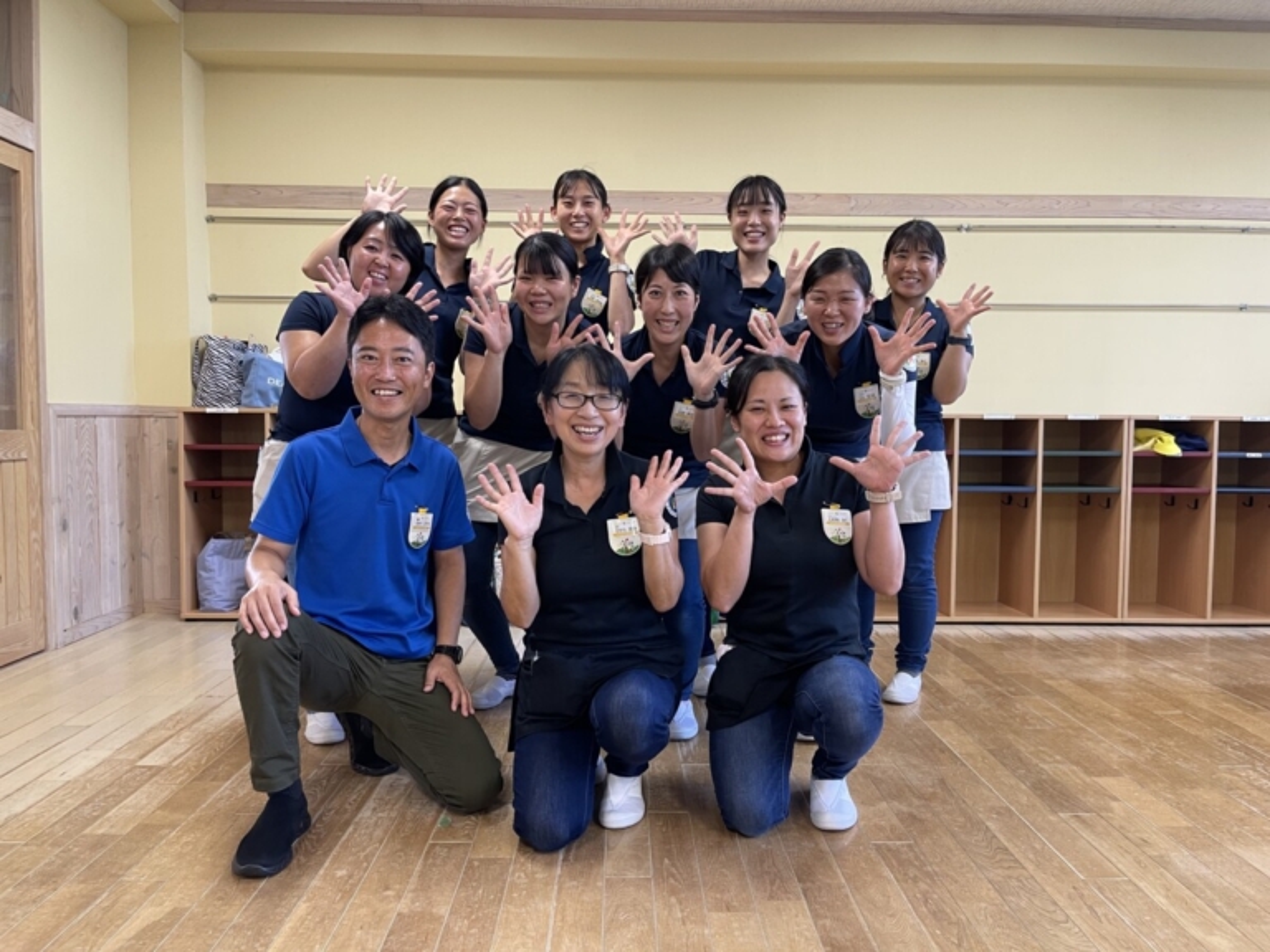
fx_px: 954
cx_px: 635
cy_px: 476
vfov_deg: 53.1
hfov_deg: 67.3
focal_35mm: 26
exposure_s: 1/60
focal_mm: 5.1
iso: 125
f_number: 1.6
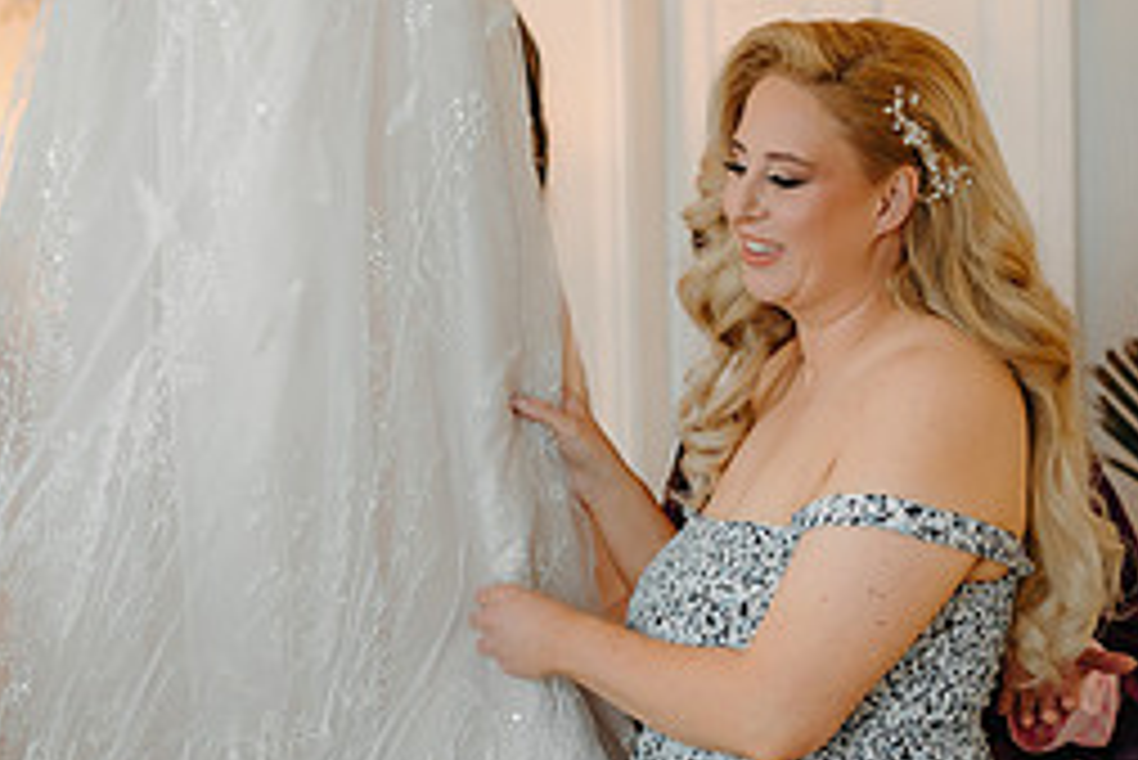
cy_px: 442
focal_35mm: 89
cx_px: 303
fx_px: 2815
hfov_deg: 22.7
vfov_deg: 15.4
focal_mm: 35
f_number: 2
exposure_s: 1/200
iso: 1000
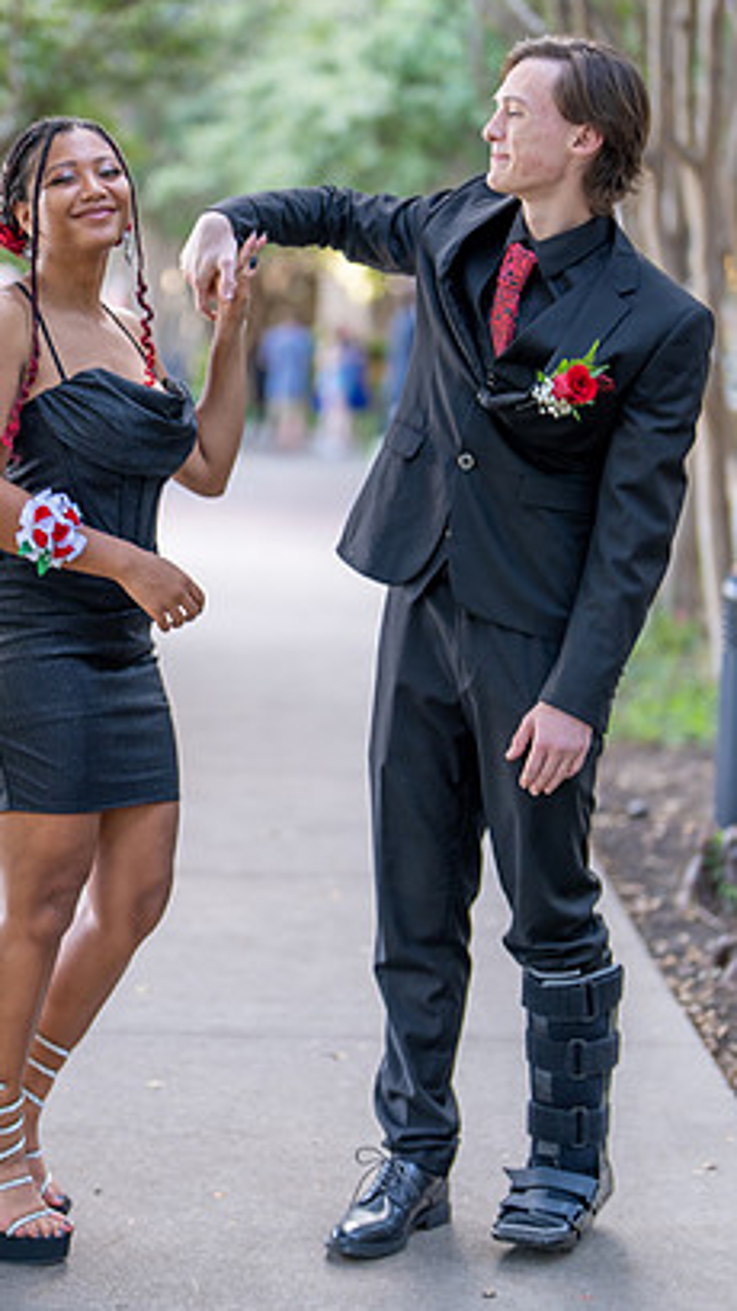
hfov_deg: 13.1
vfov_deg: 23.2
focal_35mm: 92
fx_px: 3197
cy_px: 609
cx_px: 253
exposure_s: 1/250
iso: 100
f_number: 1.2
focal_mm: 50
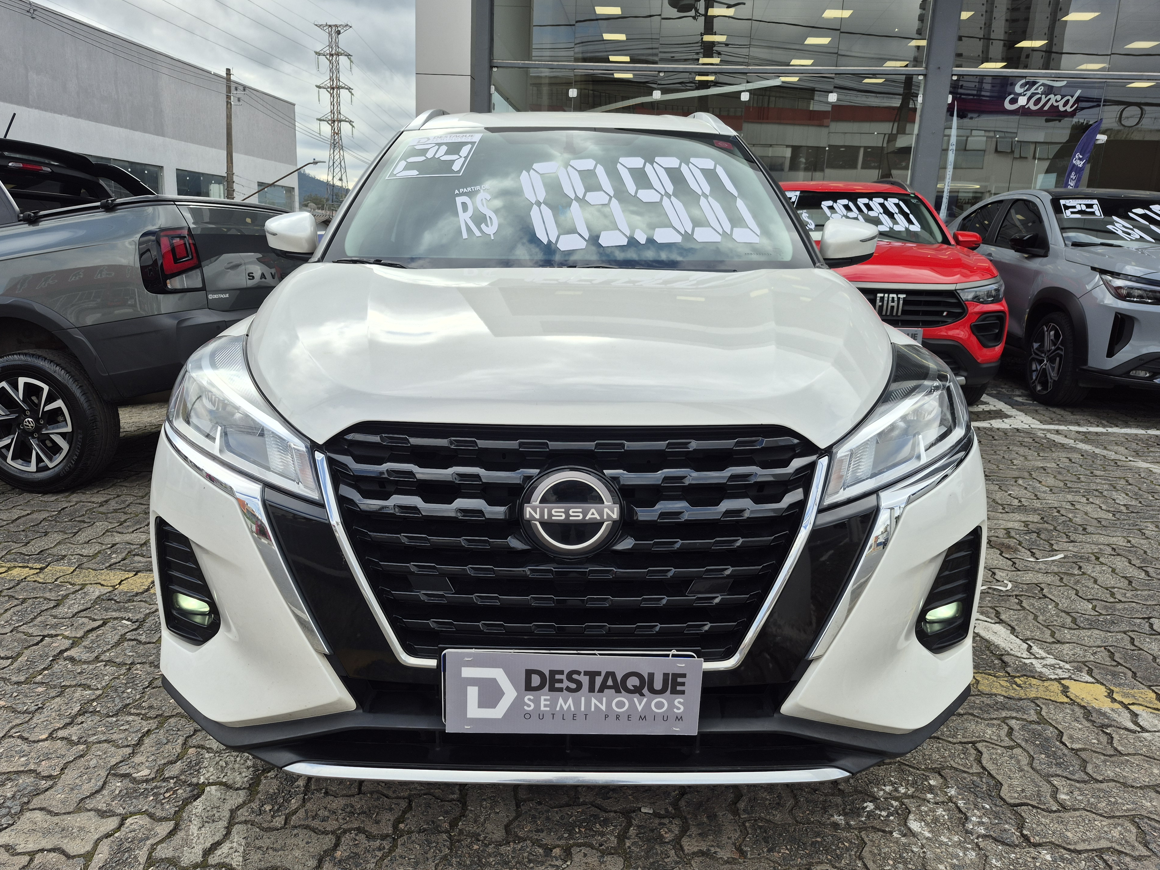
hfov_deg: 71.6
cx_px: 573
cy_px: 427
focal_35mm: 24
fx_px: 804
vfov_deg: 56.8
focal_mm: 5.4
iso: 25
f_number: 1.8
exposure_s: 1/938
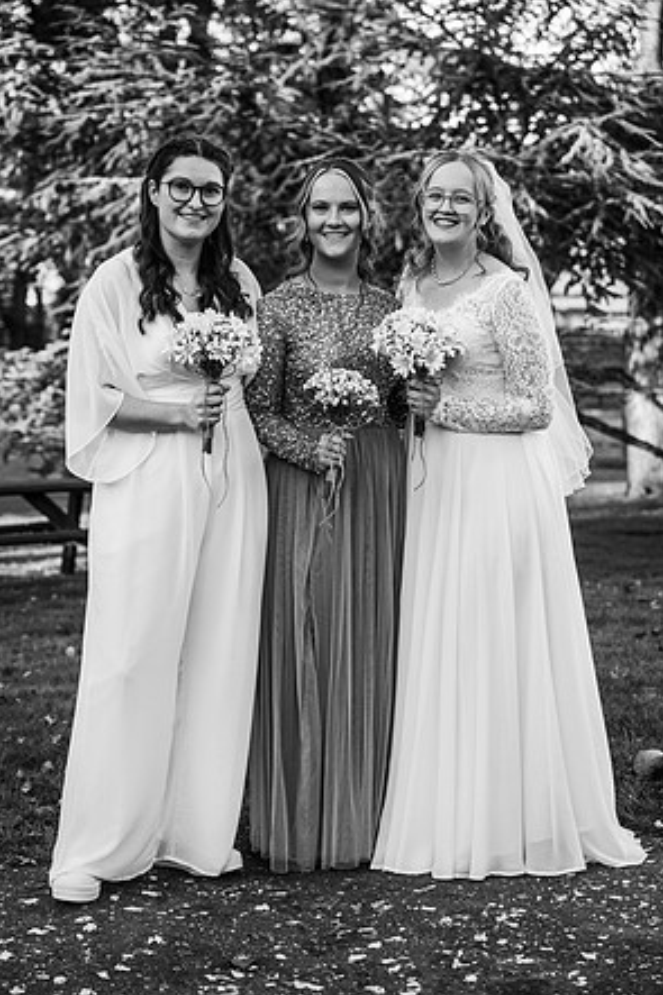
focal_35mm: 71
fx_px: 1963
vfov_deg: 28.5
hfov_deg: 19.2
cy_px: 501
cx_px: 332
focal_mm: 70
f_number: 4
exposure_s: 1/320
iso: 100
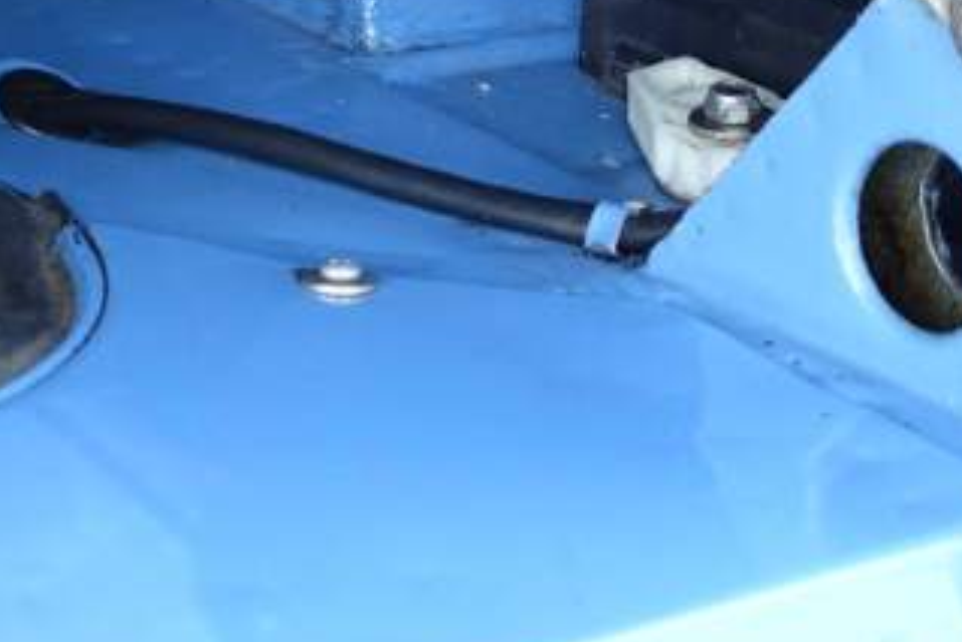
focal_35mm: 119
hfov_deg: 17.2
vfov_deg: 10.9
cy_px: -431
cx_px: 374
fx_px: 3181
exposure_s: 1/60
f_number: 2.8
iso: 125
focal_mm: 12.2
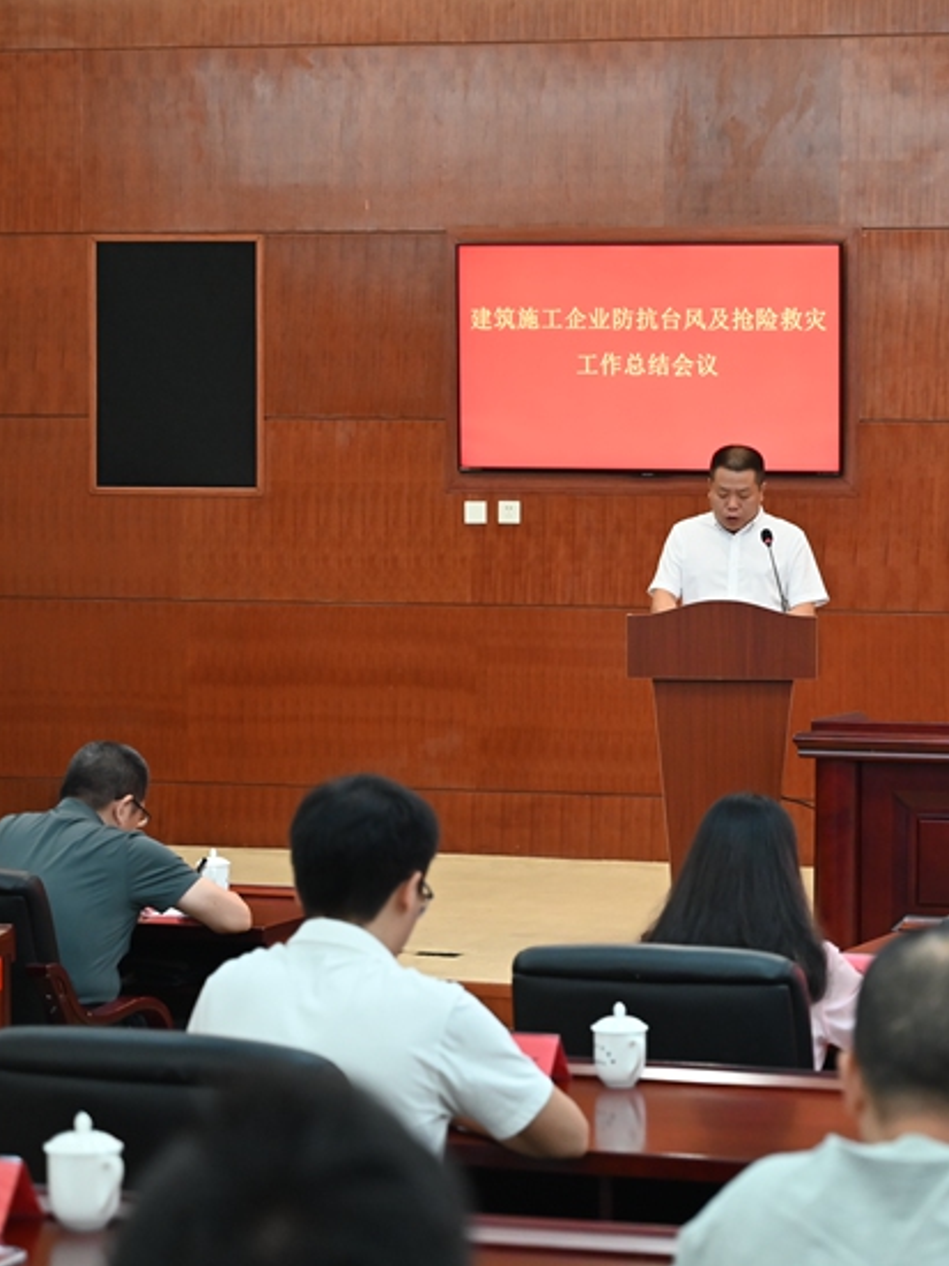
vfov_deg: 17.9
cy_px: 663
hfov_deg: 13.4
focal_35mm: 110
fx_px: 4022
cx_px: 788
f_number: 4
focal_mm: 70
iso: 2200
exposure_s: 1/125
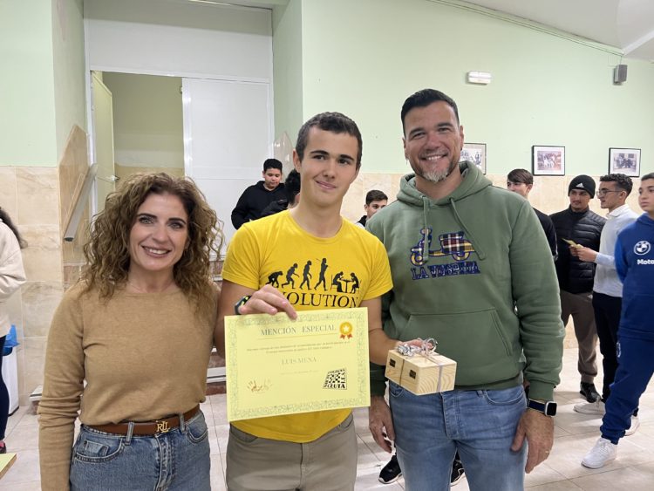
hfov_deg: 67.3
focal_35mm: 26
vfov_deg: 53.1
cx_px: 327
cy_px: 246
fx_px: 491
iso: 125
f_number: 1.5
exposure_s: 1/50
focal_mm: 5.7
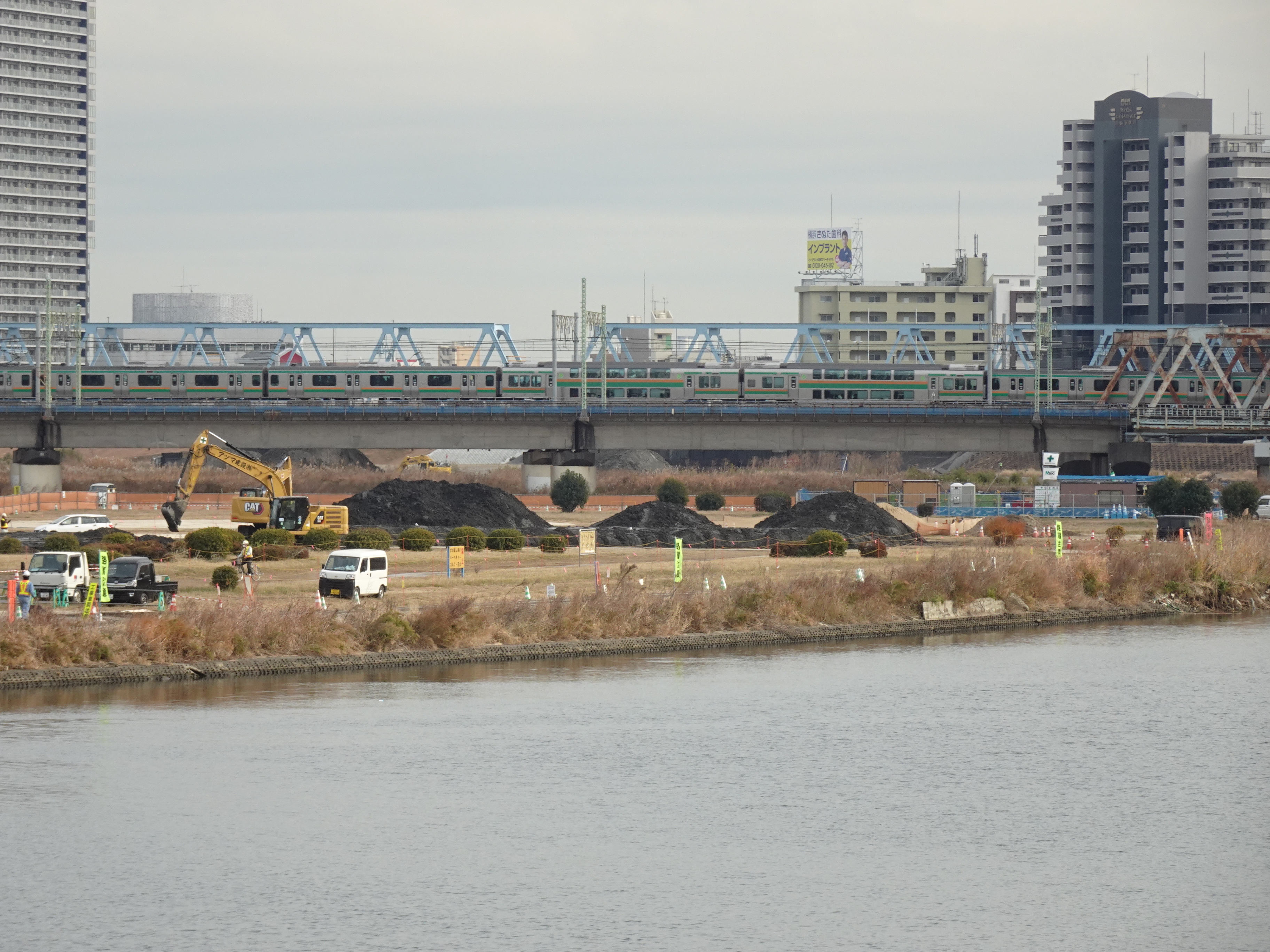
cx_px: 635
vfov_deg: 7.0
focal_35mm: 212
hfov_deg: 9.3
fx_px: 7778
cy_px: 476
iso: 100
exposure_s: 1/200
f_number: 6.3
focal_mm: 34.21
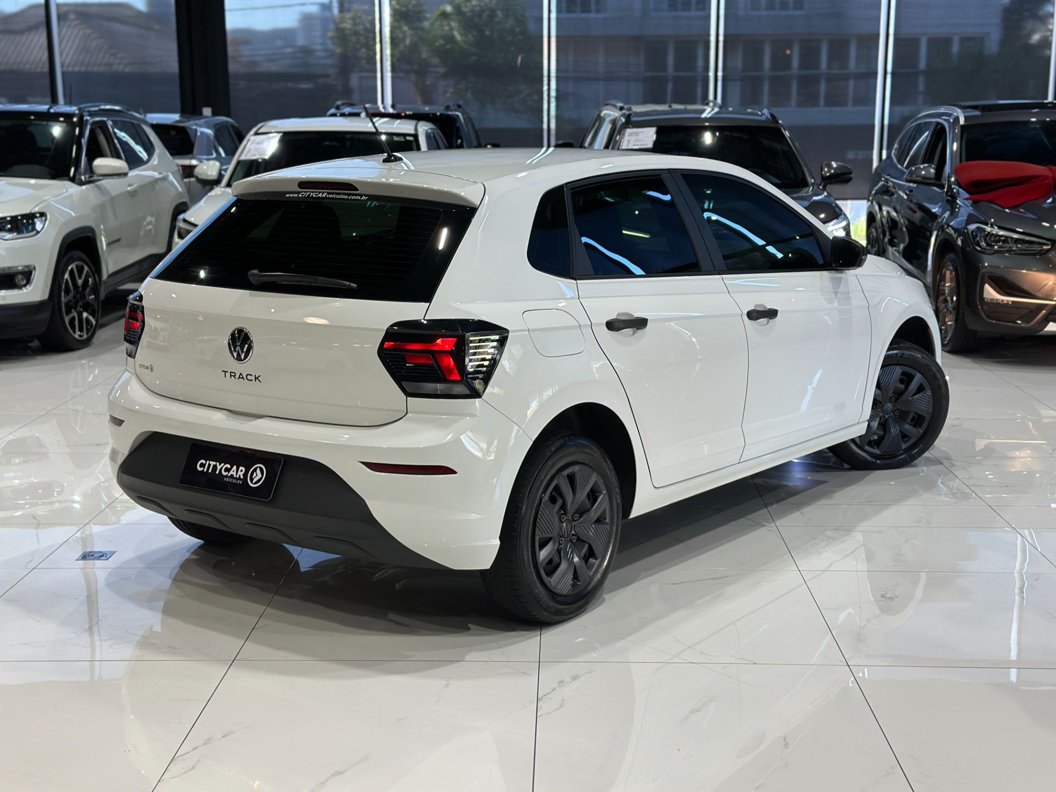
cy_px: 396
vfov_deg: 30.3
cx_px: 528
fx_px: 1464
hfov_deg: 39.7
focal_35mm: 48
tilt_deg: -11.6
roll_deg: -0.3
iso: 100
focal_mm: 6.86
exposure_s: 1/120
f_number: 1.78
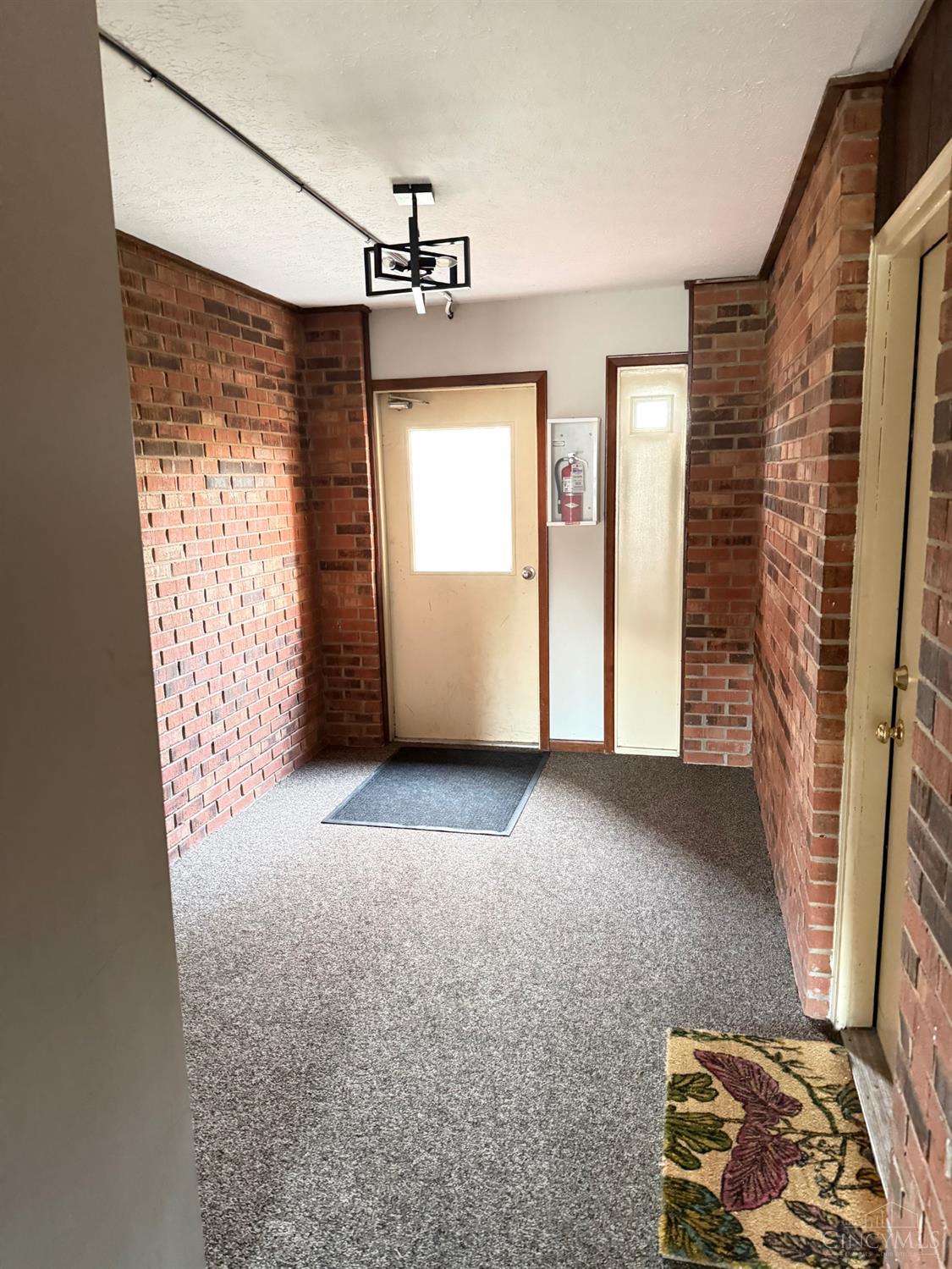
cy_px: 634
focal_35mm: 24
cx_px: 476
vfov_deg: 71.6
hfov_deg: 56.8
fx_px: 880
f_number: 1.78
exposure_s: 1/22
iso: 1600
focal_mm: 6.76
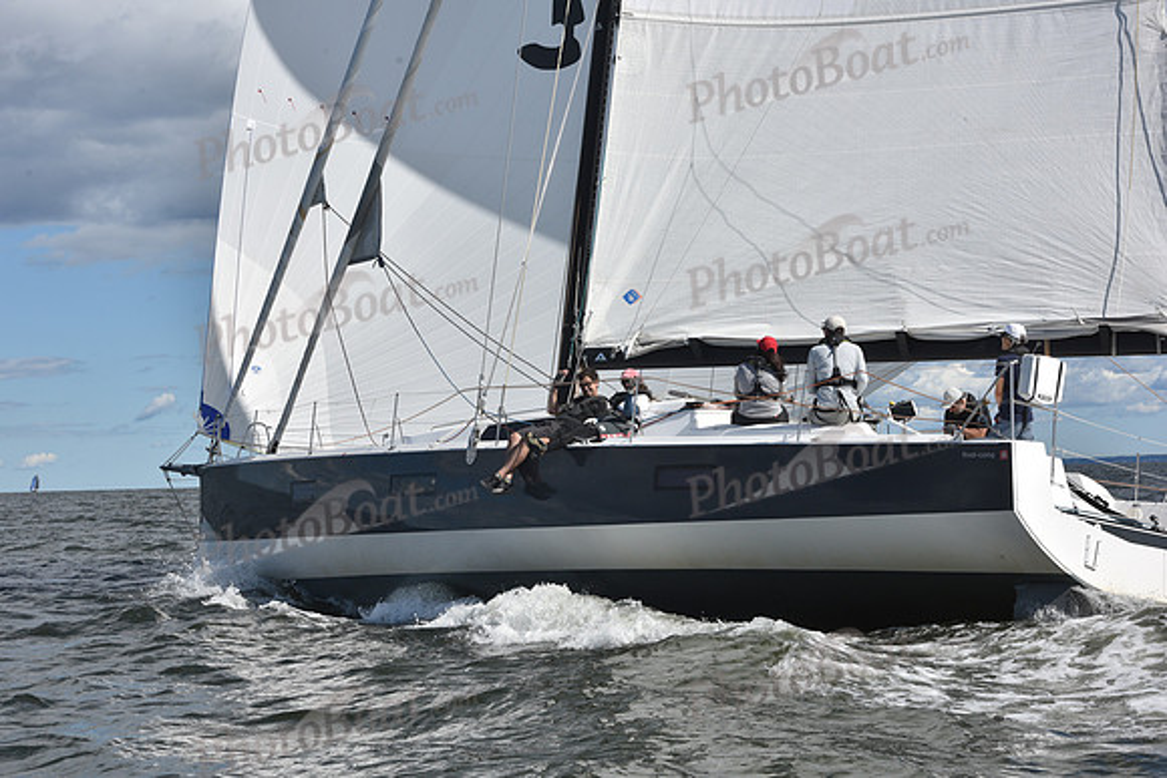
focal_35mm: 70
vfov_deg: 19.5
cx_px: 584
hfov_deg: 28.8
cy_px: 389
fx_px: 2270
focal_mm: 70
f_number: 11
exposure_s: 1/640
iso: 250
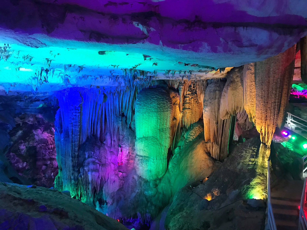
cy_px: 115
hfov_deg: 63.4
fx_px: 248
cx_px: 154
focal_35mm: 28
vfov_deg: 49.7
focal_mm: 3.99
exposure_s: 1/7
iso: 80
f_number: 1.8
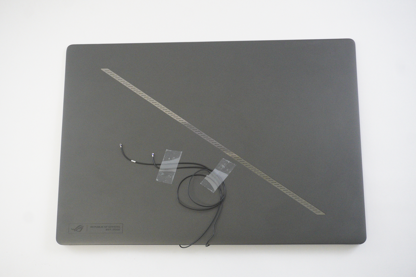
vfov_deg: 27.2
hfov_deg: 40.0
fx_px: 571
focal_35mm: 50
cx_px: 208
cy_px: 138
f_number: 5.6
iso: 5000
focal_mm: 33
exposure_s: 1/200
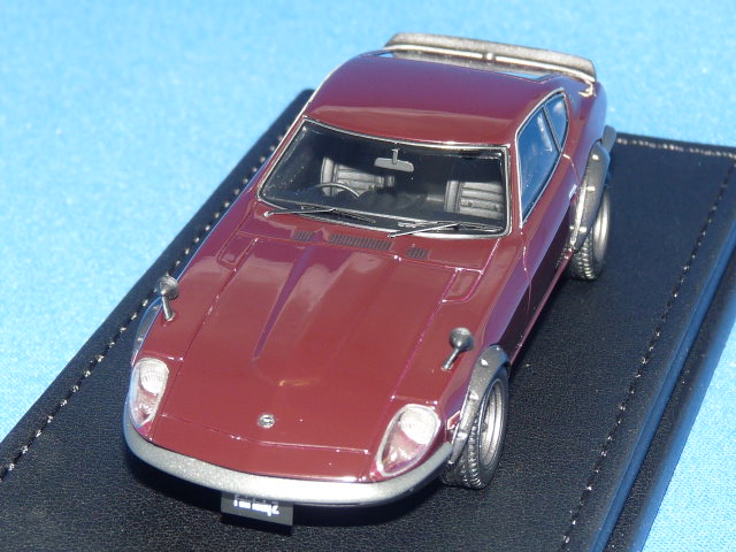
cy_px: 276
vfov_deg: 11.6
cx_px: 368
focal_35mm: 128
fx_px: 2722
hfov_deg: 15.4
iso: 100
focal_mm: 12.8
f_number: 4
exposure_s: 1/80
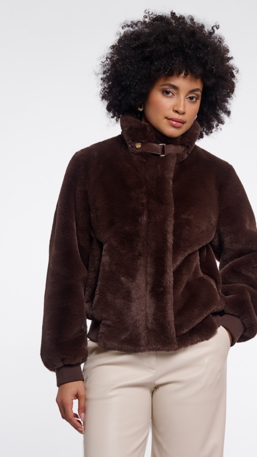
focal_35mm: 75
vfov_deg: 28.2
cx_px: 146
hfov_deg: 16.1
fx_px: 908
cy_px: 228
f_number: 8
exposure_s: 1/160
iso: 125
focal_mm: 71
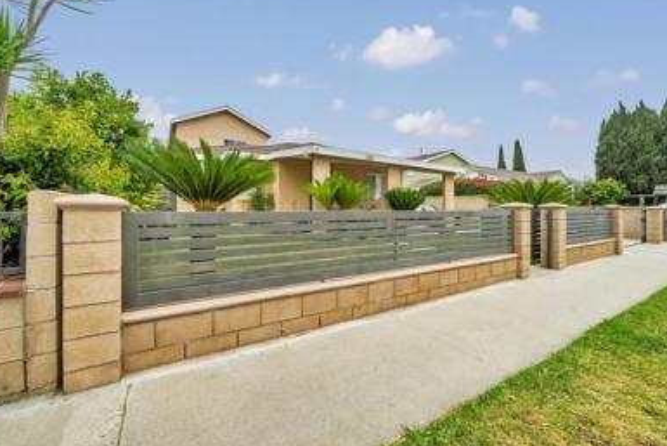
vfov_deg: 81.2
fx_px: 259
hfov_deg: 104.1
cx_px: 311
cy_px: 210
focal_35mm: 14
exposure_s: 1/400
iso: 160
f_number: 9
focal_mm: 12
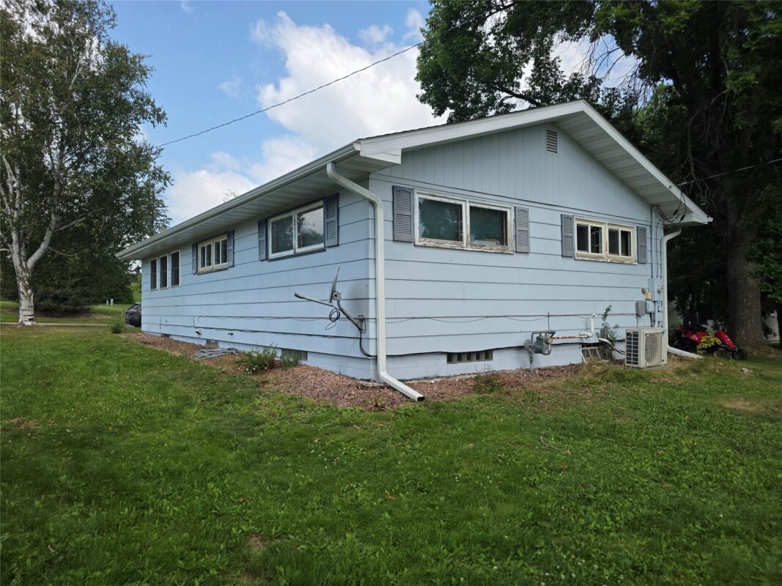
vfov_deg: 58.9
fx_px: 520
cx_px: 391
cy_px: 293
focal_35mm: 23
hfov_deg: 73.9
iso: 80
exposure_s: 1/3559
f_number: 1.7
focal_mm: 6.3
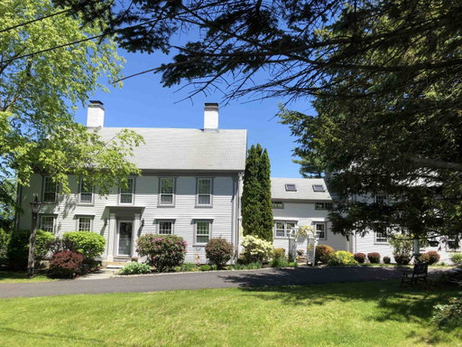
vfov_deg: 49.7
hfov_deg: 63.4
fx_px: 374
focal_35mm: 28
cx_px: 231
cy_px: 174
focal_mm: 3.99
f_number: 1.8
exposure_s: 1/1453
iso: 20
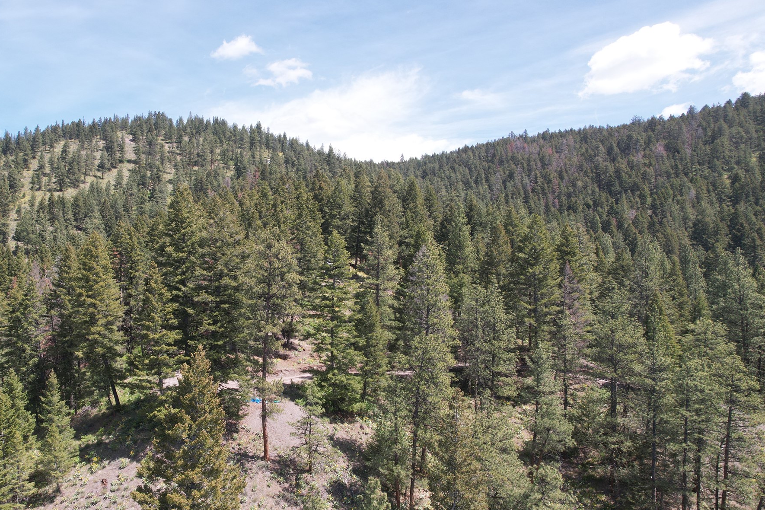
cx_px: 301
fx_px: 574
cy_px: 290
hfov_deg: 66.6
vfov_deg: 47.8
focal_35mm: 27
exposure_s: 1/60
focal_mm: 8.38
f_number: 2.8
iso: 130
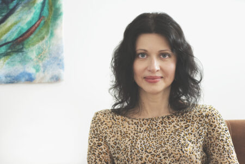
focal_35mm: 105
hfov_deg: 19.5
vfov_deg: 13.0
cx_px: 122
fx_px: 715
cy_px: 82
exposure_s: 1/200
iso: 1000
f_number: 3
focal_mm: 105
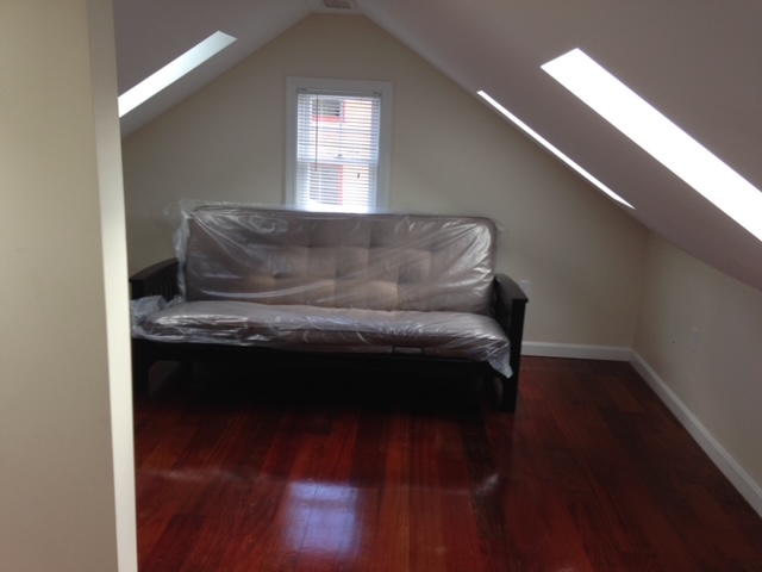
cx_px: 381
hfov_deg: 55.4
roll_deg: -0.5
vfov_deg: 42.9
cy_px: 286
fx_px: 726
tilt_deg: -11.6
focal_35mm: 33
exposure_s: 1/40
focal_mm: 4.12
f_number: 2.4
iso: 50
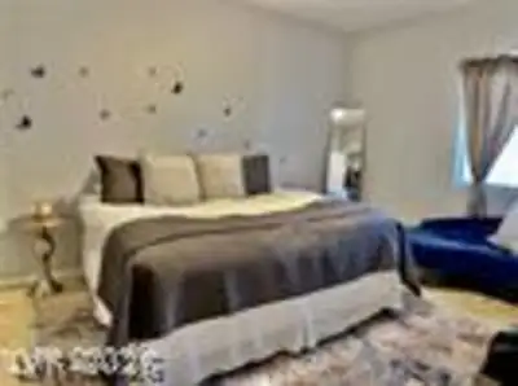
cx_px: 259
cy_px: 193
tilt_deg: -9.9
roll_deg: -1.6
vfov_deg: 56.6
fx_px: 358
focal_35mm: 24
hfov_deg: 71.7
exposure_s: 1/60
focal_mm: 6.86
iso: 320
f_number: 1.78
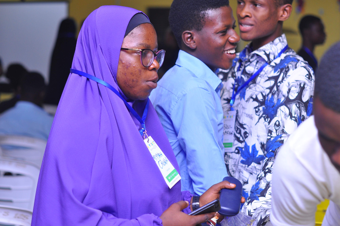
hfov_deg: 25.1
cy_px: 107
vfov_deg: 16.8
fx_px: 764
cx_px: 180
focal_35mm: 81
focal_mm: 50
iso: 400
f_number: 2.8
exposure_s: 1/80
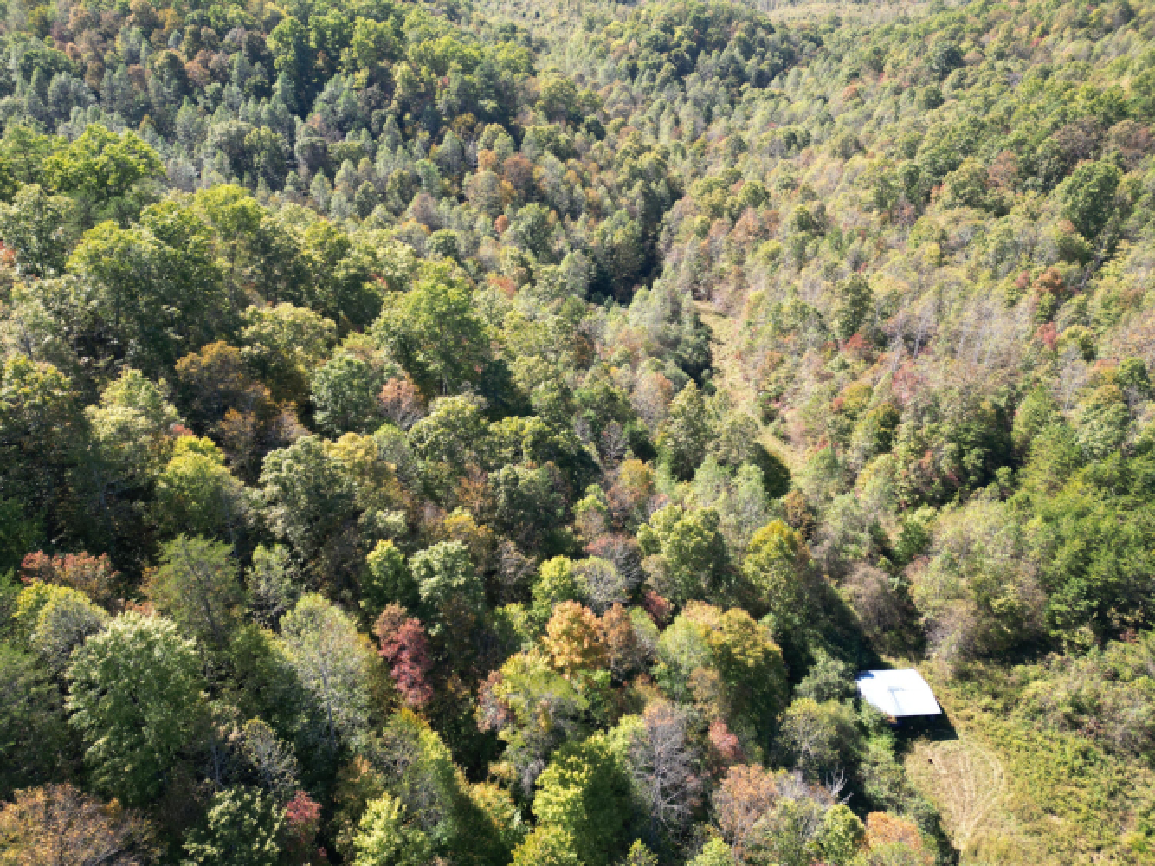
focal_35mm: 24
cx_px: 578
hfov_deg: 71.6
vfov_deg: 56.8
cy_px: 433
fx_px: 801
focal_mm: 6.72
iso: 110
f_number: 1.7
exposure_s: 1/640
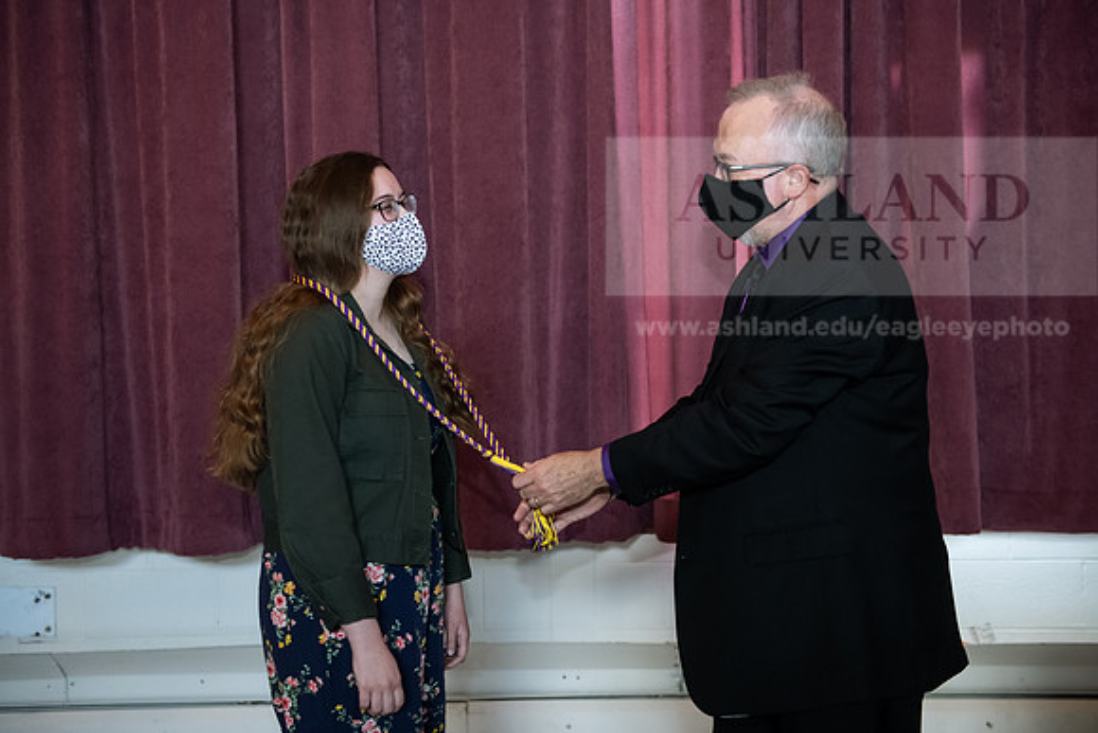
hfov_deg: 41.1
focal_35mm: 48
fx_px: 1464
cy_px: 366
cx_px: 549
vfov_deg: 28.1
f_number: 3.5
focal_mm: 48
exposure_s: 1/200
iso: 2000
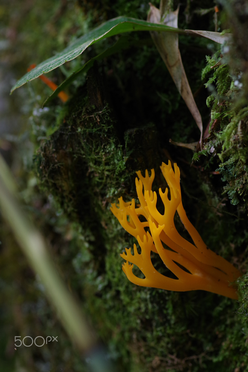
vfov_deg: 13.7
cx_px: 124
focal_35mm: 150
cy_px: 186
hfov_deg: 9.2
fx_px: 1550
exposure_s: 1/40
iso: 500
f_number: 5.6
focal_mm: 100
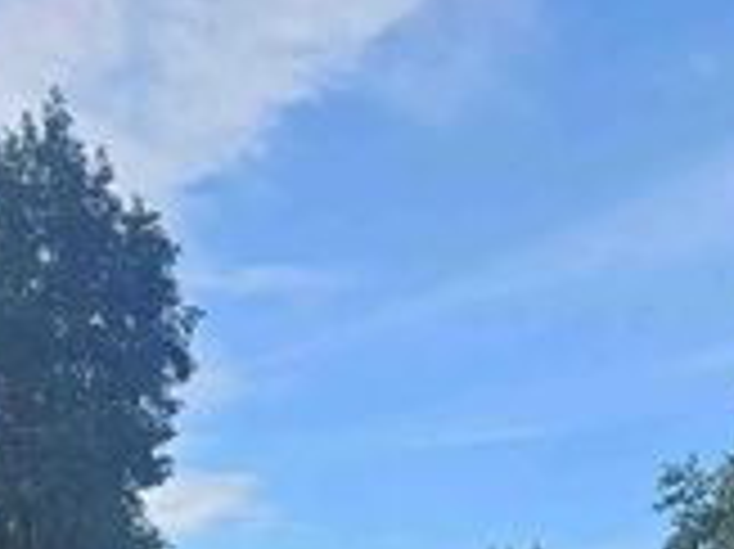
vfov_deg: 21.5
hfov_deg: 37.5
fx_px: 1081
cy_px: 918
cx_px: 365
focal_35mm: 51
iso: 50
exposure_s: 1/340
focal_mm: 2.2
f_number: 2.2
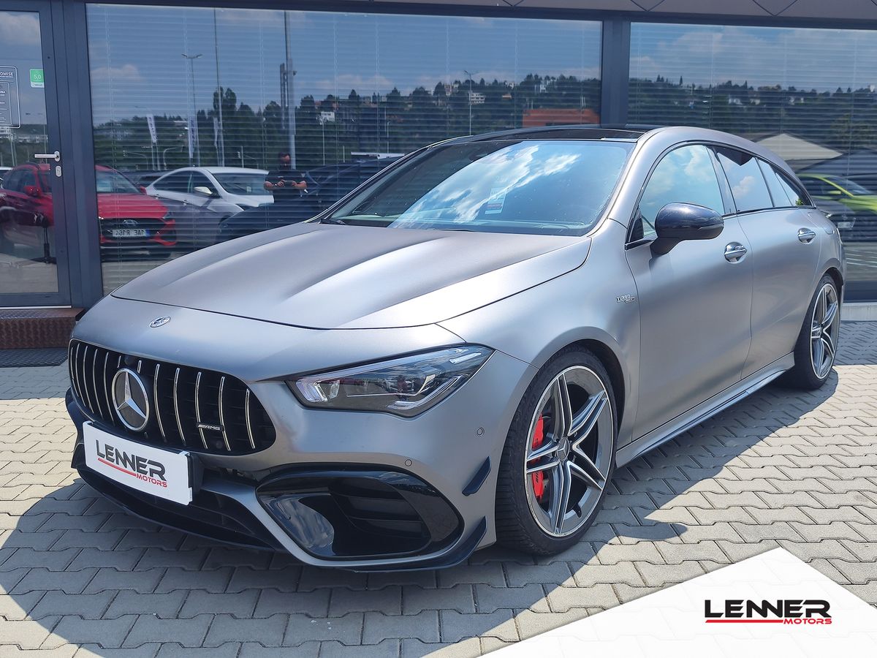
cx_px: 438
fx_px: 583
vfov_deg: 58.9
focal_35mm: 23
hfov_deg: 73.9
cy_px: 329
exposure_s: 1/649
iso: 50
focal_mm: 7.01
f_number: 1.69
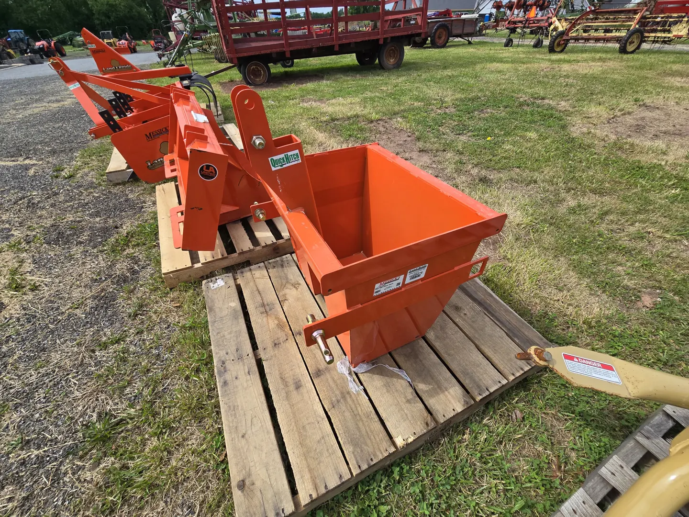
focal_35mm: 13
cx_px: 344
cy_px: 258
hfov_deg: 106.2
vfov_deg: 89.9
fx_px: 259
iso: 50
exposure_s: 1/2204
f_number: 2.2
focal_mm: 2.2
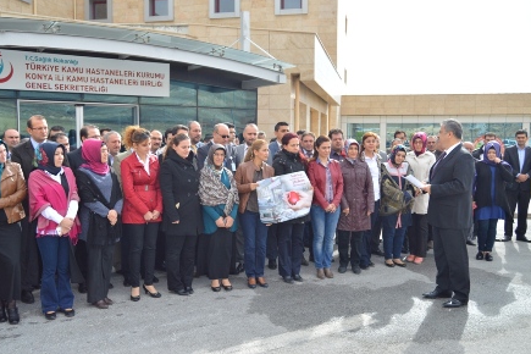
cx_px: 265
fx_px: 501
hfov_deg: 55.8
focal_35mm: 34
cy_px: 173
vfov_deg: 38.9
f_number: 5
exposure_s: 1/1250
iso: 400
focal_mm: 22
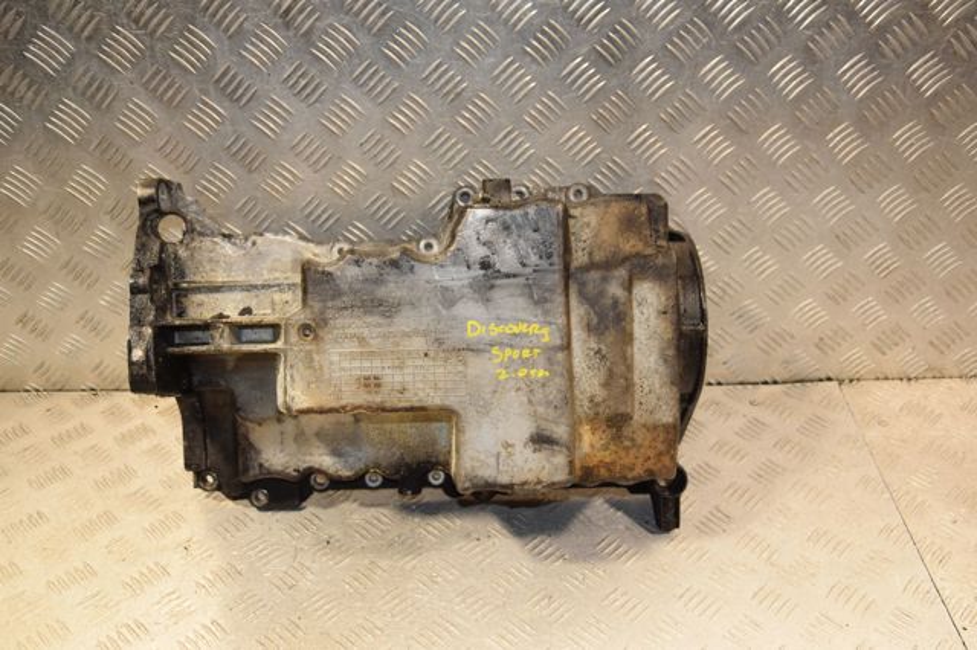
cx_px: 488
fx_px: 976
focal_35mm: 36
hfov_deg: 53.2
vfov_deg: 36.8
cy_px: 325
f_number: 5
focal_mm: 24
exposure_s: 1/200
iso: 800
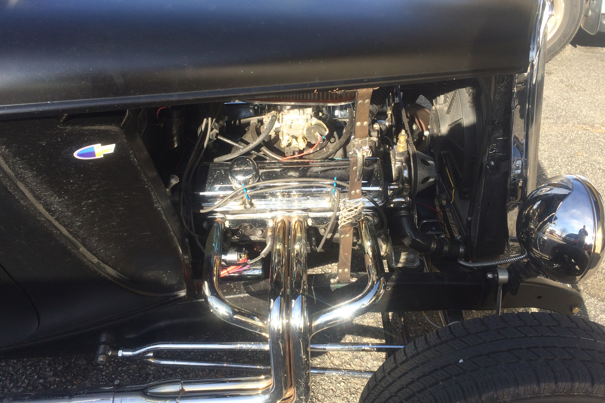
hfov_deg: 60.3
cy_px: 193
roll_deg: -0.5
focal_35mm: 31
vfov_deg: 42.3
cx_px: 298
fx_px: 521
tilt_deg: -35.0
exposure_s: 1/488
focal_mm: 4.15
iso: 32
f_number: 2.2
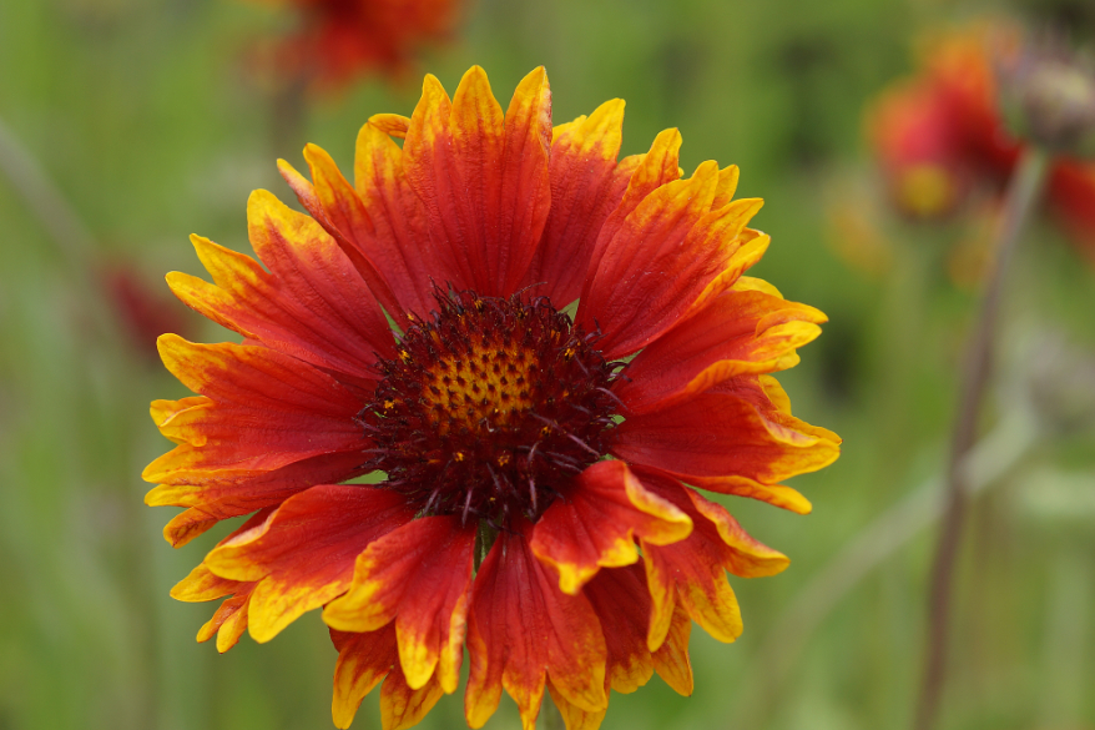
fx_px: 6234
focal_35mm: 205
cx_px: 468
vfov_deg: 6.7
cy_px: 453
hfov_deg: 10.0
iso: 100
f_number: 5
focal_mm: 100
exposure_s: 1/250
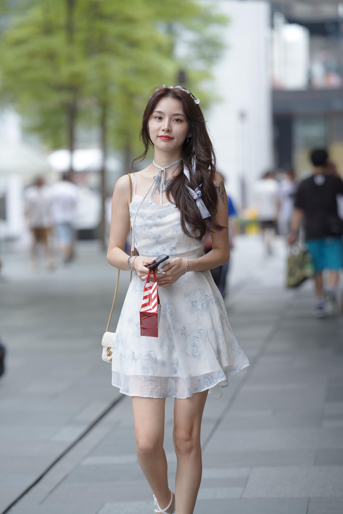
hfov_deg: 10.2
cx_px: 172
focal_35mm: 135
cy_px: 257
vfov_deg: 15.2
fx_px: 1930
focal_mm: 135
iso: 500
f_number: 2.8
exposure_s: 1/800
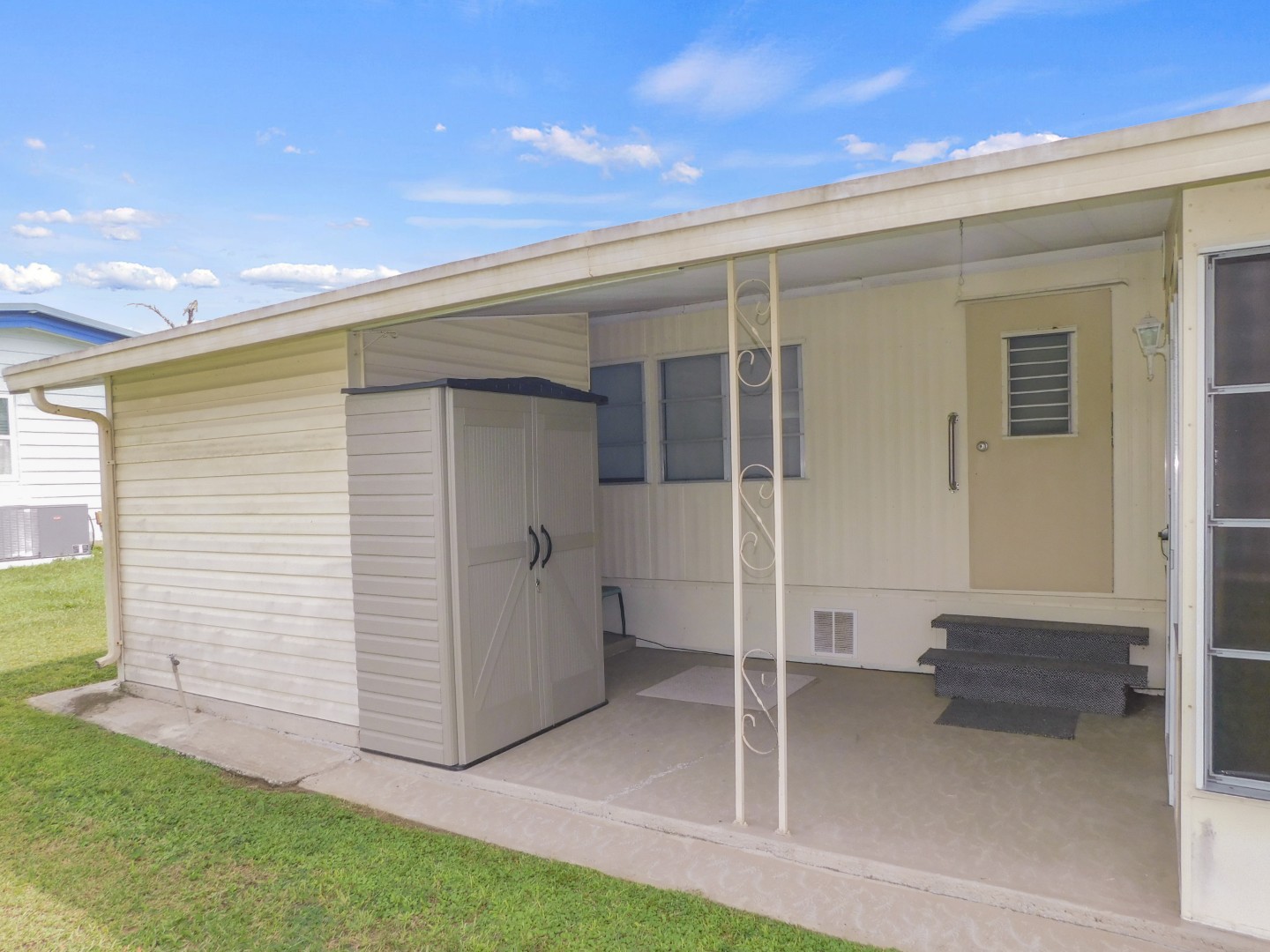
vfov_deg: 58.9
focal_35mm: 23
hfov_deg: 73.9
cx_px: 635
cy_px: 476
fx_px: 844
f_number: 3
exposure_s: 1/640
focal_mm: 4
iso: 125
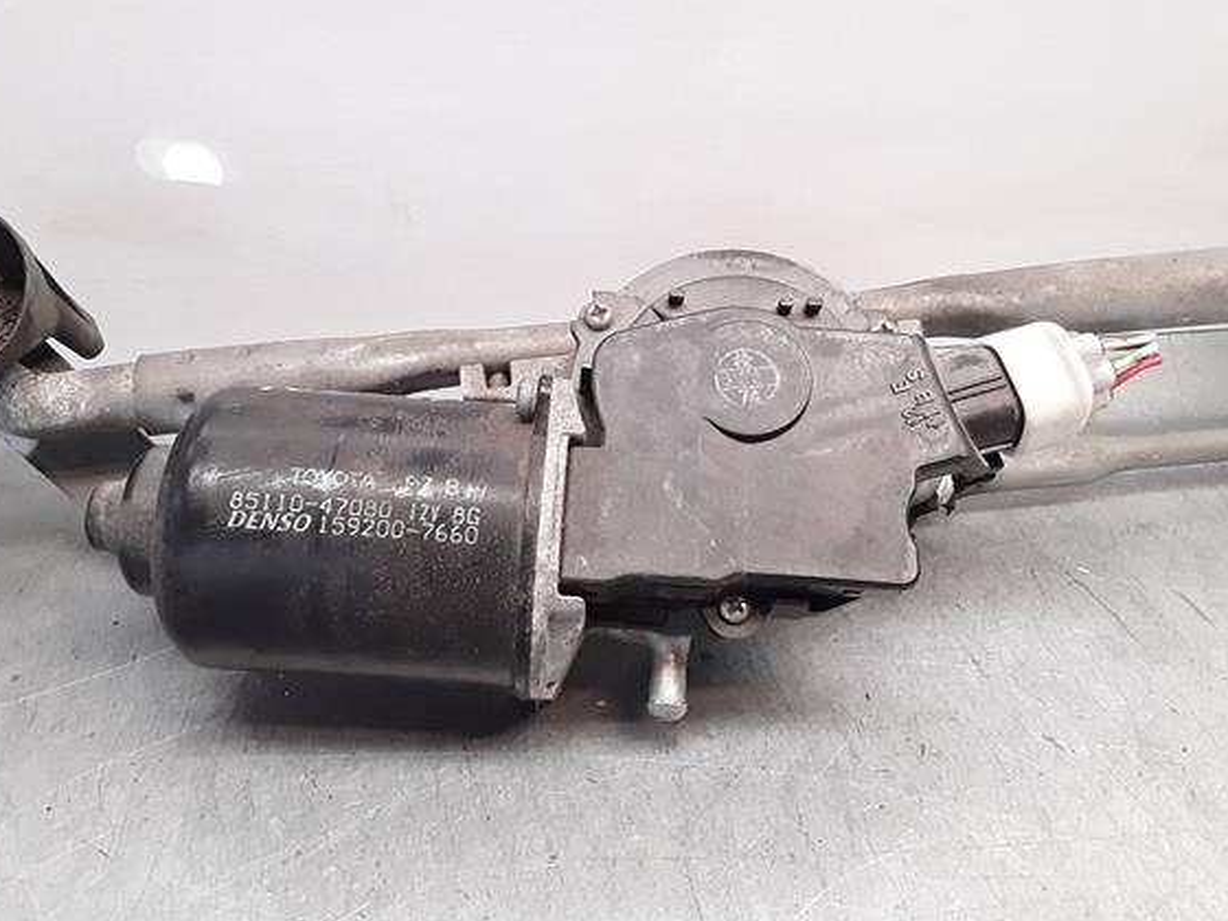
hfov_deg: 56.7
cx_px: 566
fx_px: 1135
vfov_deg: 44.1
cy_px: 417
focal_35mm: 32
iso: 100
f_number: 1.9
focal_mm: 2.91
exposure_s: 1/100
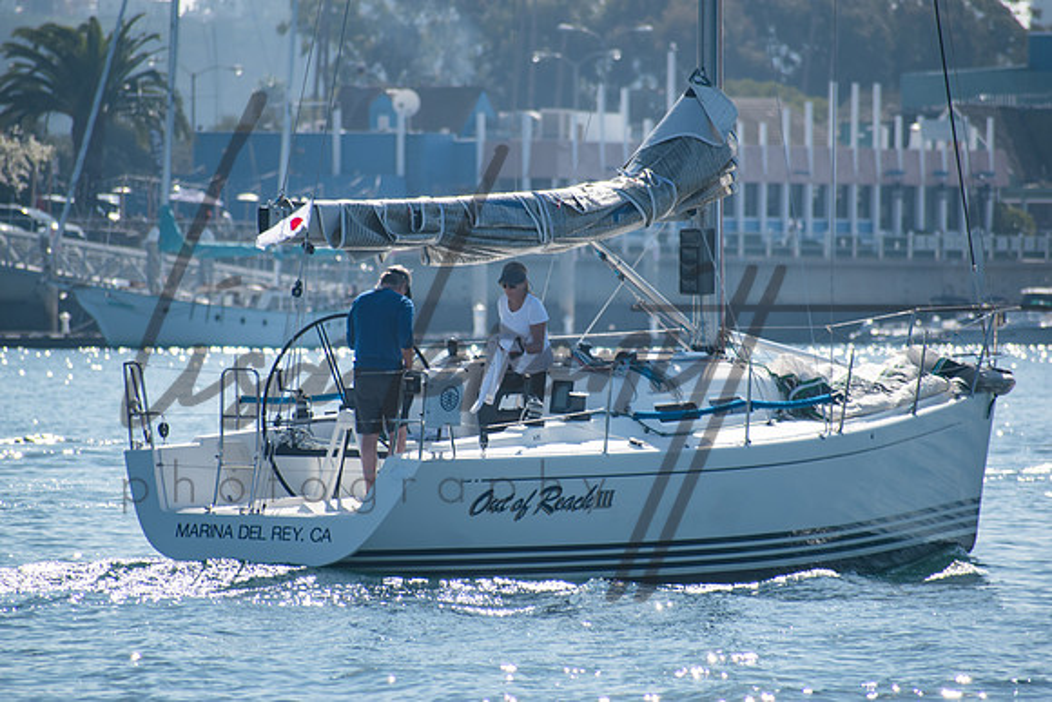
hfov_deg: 4.6
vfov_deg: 3.1
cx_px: 526
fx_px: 13152
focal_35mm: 450
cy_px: 351
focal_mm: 300
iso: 100
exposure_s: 1/400
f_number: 6.3
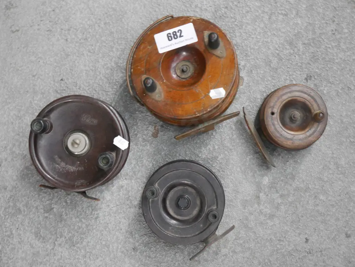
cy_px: 134
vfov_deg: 22.9
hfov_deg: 30.3
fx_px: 657
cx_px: 178
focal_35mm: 64
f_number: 5.6
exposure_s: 1/15
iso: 3200
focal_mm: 32
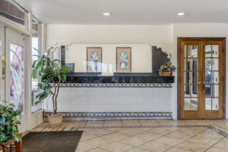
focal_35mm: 32
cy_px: 76
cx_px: 114
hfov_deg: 58.7
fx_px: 203
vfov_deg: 41.1
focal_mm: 32
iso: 400
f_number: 10
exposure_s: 1/50
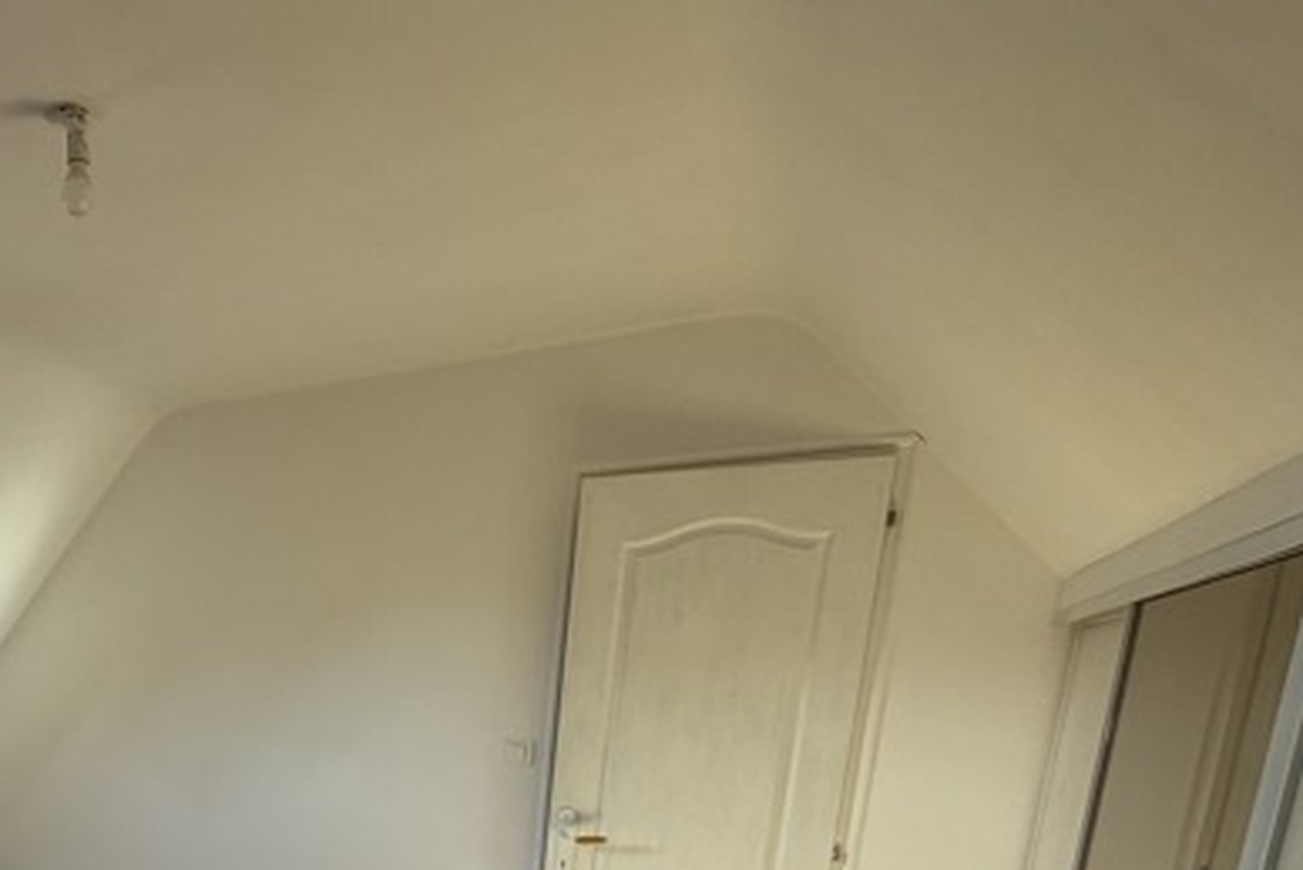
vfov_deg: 36.9
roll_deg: +0.1
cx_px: 124
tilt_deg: -13.6
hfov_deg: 53.9
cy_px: 954
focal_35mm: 30
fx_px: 1086
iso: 125
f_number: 2.2
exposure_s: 1/121
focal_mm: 2.22
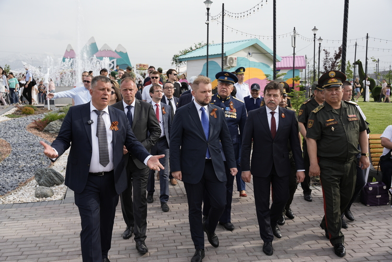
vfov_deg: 35.7
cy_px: 131
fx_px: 406
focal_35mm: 37
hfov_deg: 51.5
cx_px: 196
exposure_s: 1/250
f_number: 5.6
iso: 100
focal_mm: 37.3
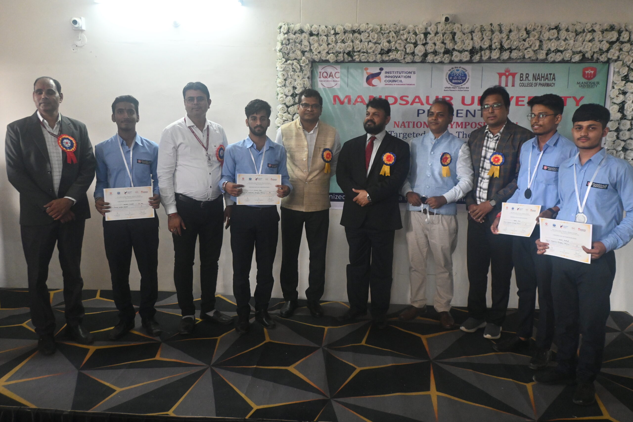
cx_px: 316
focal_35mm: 29
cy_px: 211
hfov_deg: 63.2
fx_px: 514
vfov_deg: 44.6
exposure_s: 1/80
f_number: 3.8
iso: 3200
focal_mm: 19.5
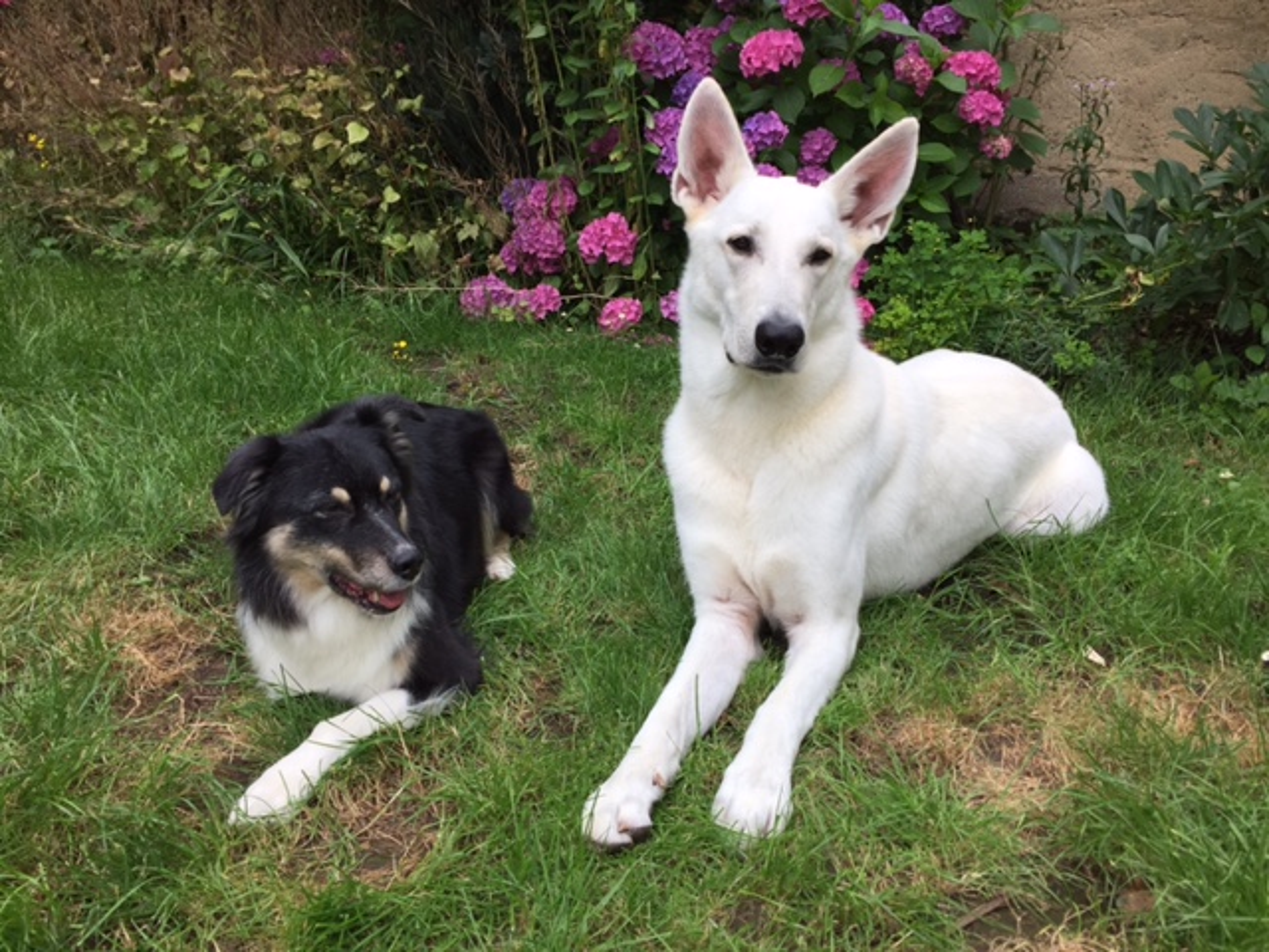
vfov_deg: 48.2
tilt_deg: -21.2
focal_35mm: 29
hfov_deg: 61.7
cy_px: 476
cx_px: 634
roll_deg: -0.5
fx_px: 1063
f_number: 2.2
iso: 32
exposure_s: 1/384
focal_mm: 4.15
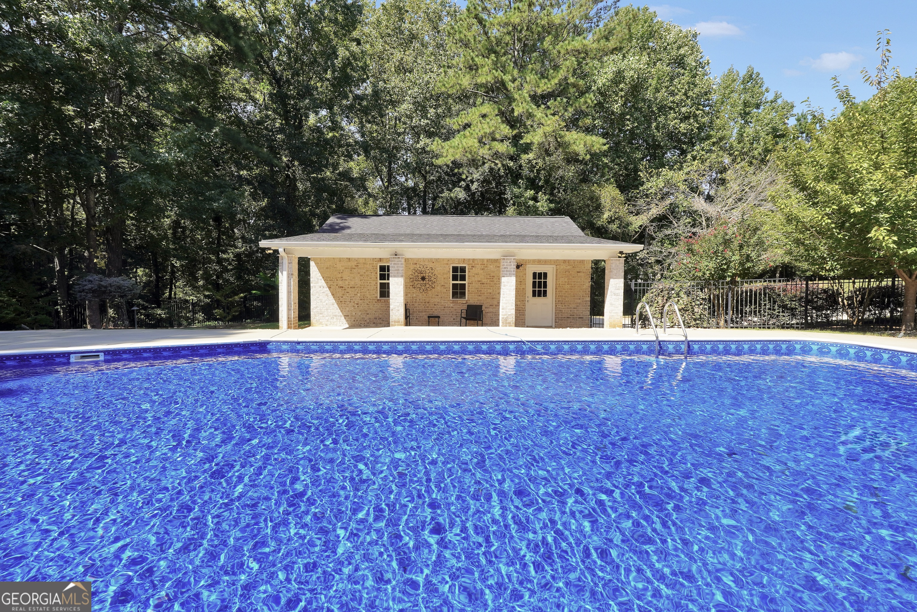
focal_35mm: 15
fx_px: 382
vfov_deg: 77.3
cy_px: 306
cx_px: 458
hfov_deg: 100.4
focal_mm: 10
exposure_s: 1/125
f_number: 8
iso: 100
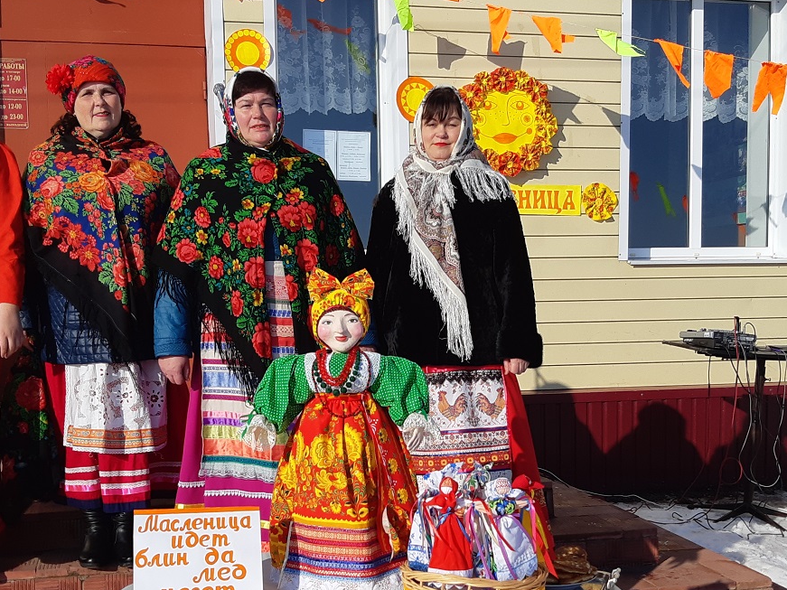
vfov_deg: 30.0
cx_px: 393
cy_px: 392
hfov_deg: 39.7
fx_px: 1091
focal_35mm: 48
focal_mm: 3.93
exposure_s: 1/3704
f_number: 1.7
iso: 40
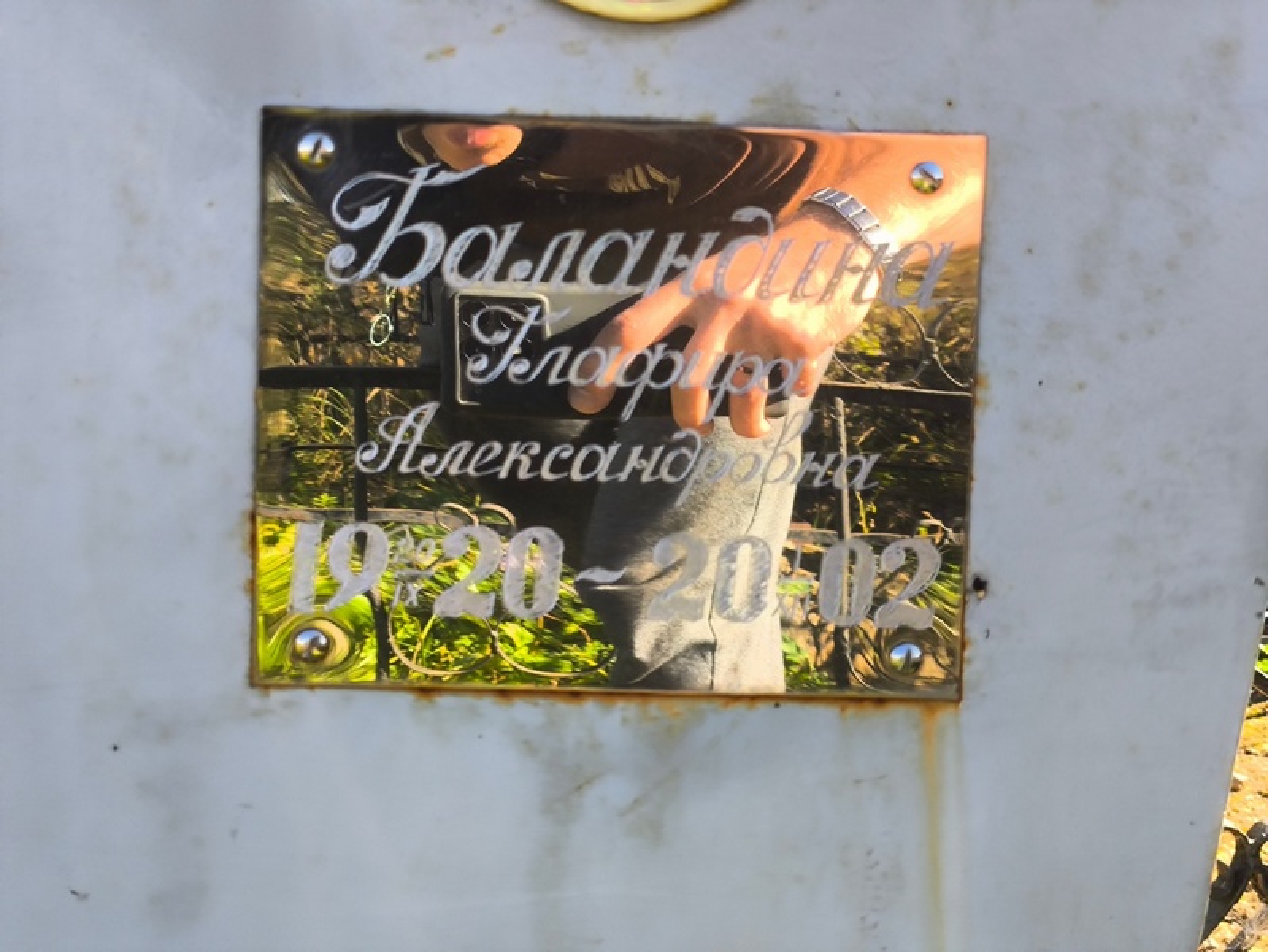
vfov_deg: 29.1
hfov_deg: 38.2
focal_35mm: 50
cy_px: 476
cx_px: 634
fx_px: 1832
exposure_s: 1/221
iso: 50
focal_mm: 4.71
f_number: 1.7
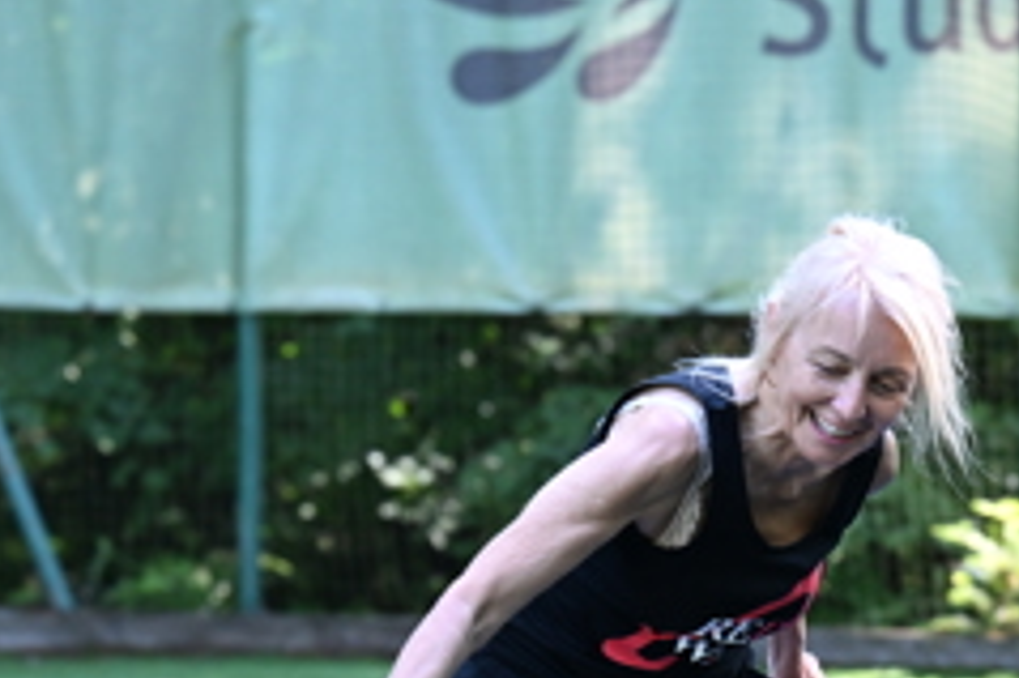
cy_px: 891
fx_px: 7269
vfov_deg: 5.3
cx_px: 917
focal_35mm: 257
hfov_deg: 8.0
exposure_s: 1/500
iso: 1250
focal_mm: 89
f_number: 3.5
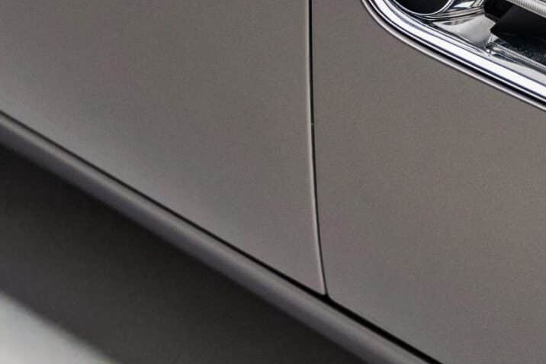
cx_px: 445
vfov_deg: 8.3
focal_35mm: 164
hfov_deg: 12.5
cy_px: -56
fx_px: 2479
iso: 2000
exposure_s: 1/100
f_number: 2.8
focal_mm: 45.7
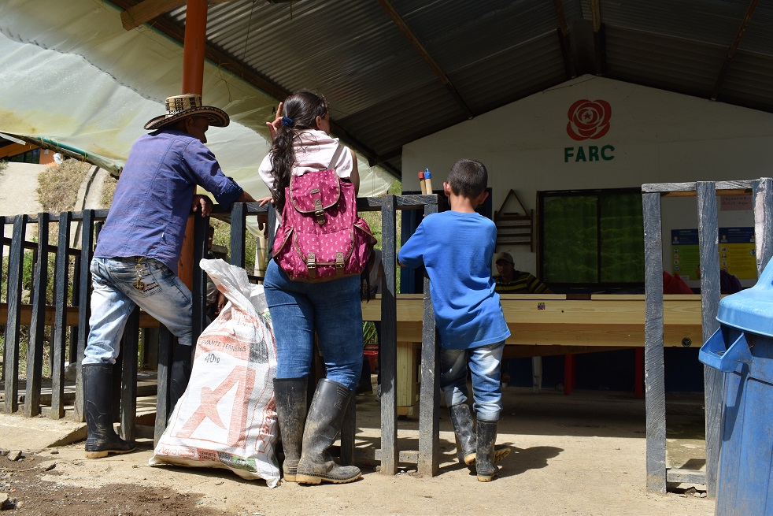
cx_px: 386
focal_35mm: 32
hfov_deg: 59.5
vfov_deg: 41.7
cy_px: 258
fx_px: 676
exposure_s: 1/400
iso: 100
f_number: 8
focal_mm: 21
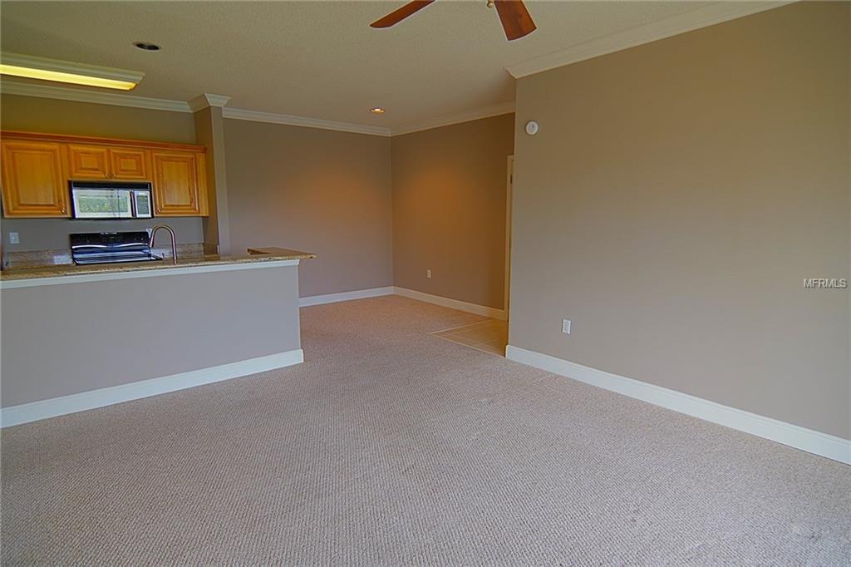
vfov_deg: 67.3
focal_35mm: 18
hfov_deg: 90.0
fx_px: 425
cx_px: 426
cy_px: 284
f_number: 4
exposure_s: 1/30
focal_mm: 12
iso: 200
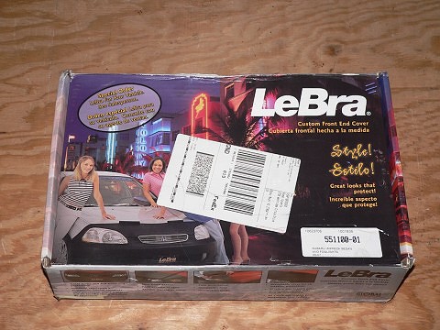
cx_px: 220
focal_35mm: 61
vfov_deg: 24.0
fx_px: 775
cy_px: 165
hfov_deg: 31.7
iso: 100
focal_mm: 10.1
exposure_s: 1/60
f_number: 2.8
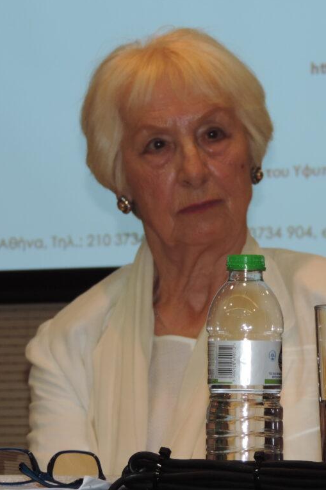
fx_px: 3220
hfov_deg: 5.8
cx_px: 172
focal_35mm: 237
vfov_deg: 8.7
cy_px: 244
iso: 200
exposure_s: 1/60
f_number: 4.5
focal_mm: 30.3
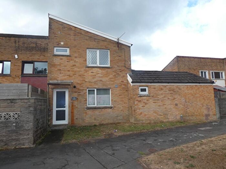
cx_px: 113
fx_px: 150
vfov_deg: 58.9
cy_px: 84
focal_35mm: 23
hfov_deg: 73.9
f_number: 3
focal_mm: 4.1
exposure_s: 1/400
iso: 80
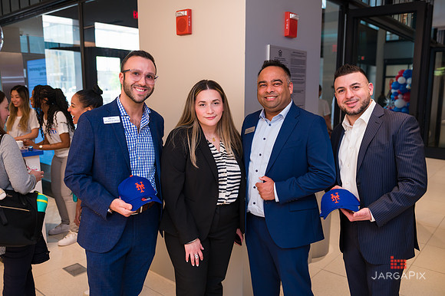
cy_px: 148
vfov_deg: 42.3
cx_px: 222
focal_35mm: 31
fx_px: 383
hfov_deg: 60.3
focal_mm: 31
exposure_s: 1/200
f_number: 4
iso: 400
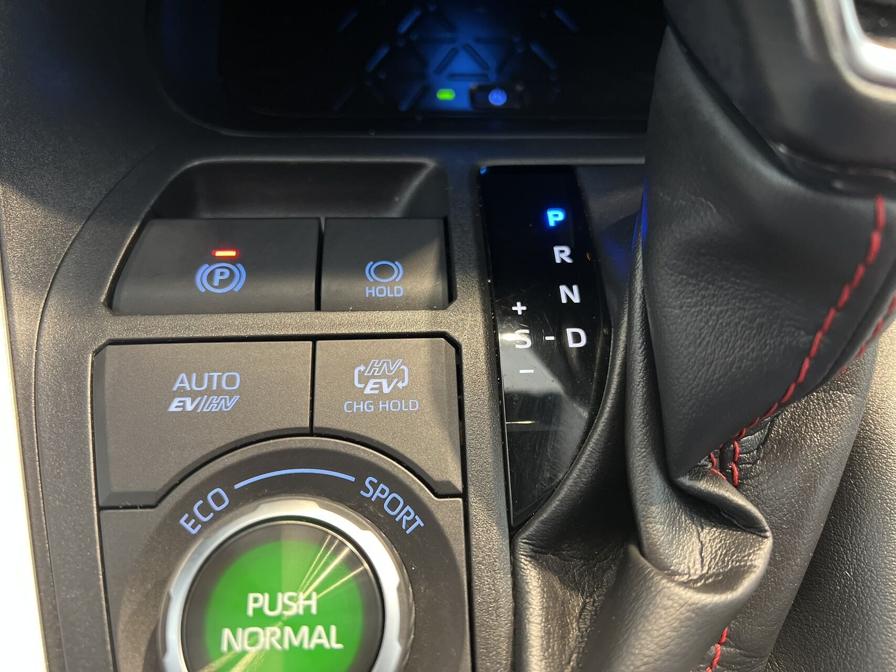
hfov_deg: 67.3
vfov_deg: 53.1
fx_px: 673
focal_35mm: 26
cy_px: 336
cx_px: 448
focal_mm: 5.7
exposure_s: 1/33
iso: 400
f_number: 1.5
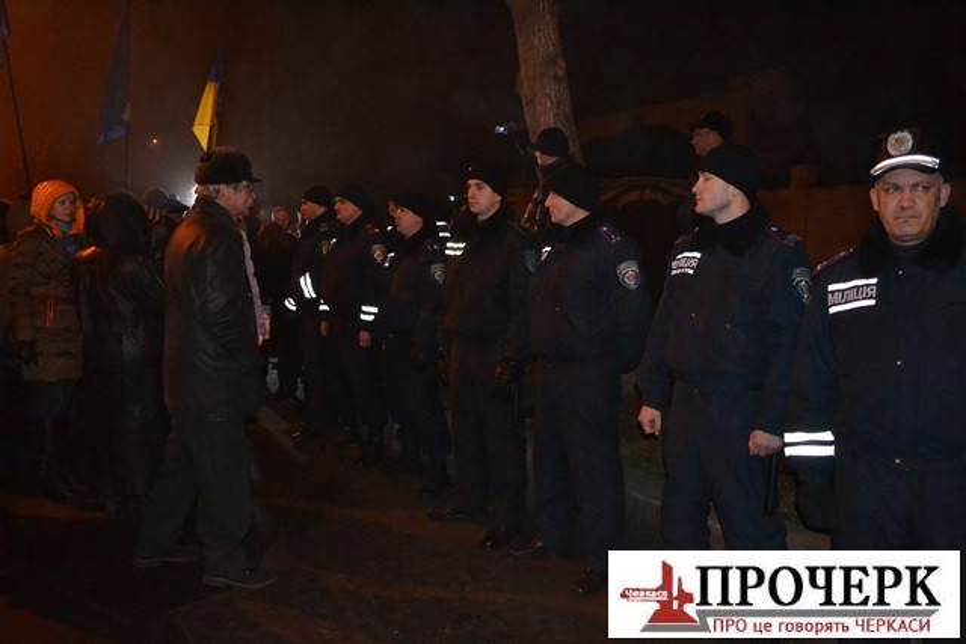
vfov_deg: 48.0
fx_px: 725
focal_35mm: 27
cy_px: 322
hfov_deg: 67.4
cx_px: 483
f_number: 3.5
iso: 3200
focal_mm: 18
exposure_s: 1/60
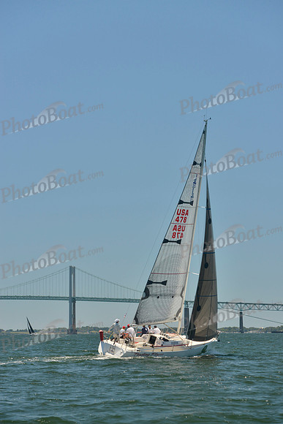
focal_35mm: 92
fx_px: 1084
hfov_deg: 14.9
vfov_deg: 22.1
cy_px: 212
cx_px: 142
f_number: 6.3
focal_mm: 92
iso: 280
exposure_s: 1/800
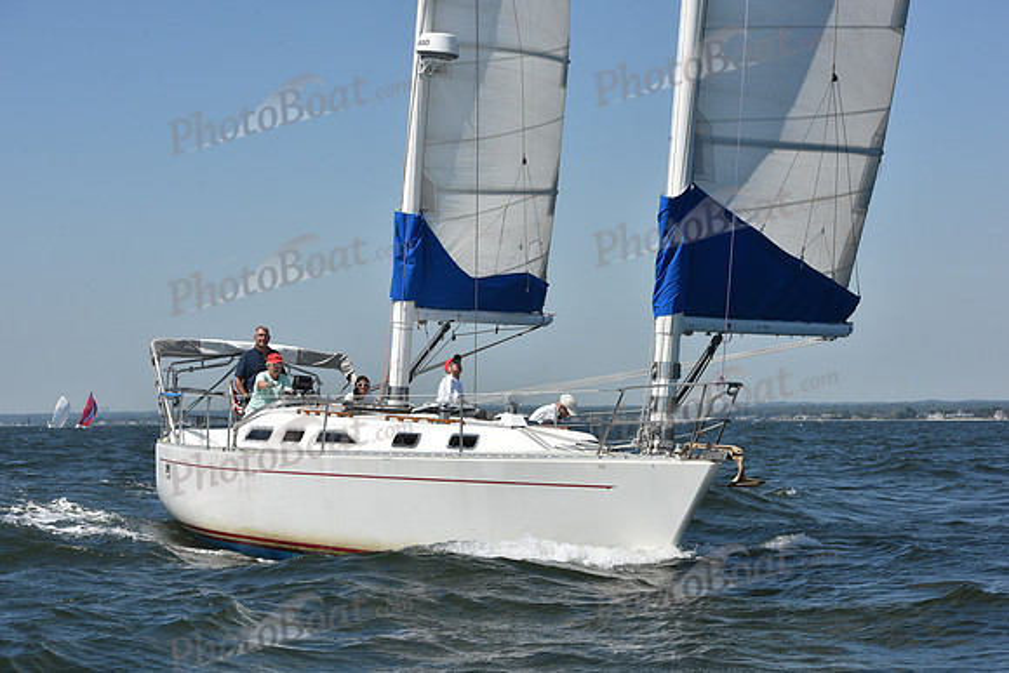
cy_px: 336
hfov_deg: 23.6
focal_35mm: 86
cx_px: 504
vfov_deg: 15.9
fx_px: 2411
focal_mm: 86
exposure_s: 1/1250
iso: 250
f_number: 9
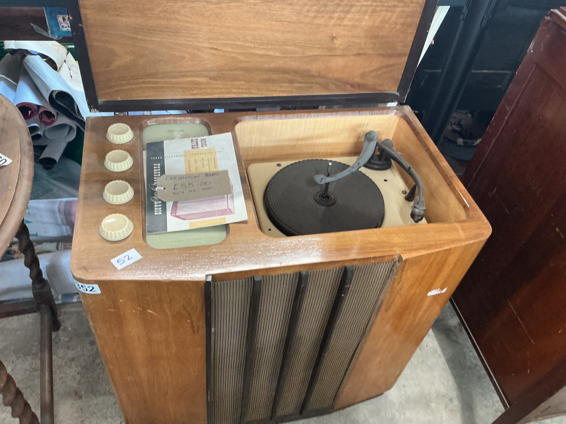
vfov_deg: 48.2
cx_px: 283
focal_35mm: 29
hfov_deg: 61.7
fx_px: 474
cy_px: 212
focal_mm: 3
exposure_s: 1/50
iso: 200
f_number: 1.8
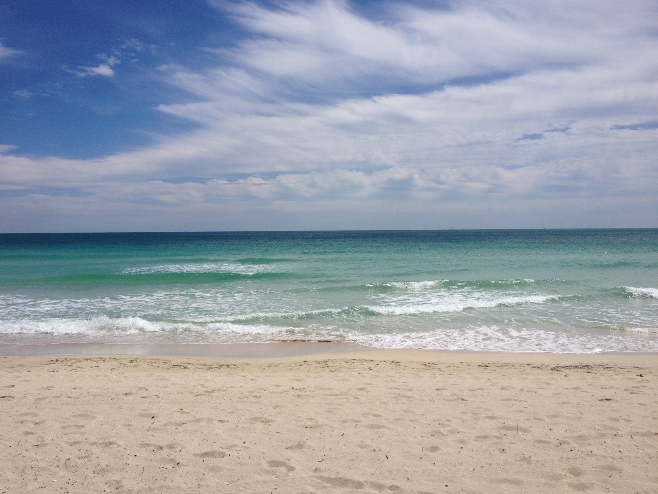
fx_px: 665
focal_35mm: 35
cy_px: 247
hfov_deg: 52.6
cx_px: 329
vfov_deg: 40.7
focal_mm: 4.28
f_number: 2.4
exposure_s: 1/5525
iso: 50
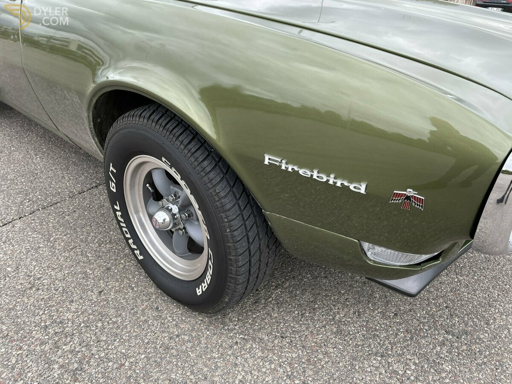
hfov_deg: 67.3
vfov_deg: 53.1
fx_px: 385
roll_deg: -0.1
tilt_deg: -26.3
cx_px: 256
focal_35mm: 26
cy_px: 192
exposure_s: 1/550
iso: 32
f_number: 1.6
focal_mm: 4.2
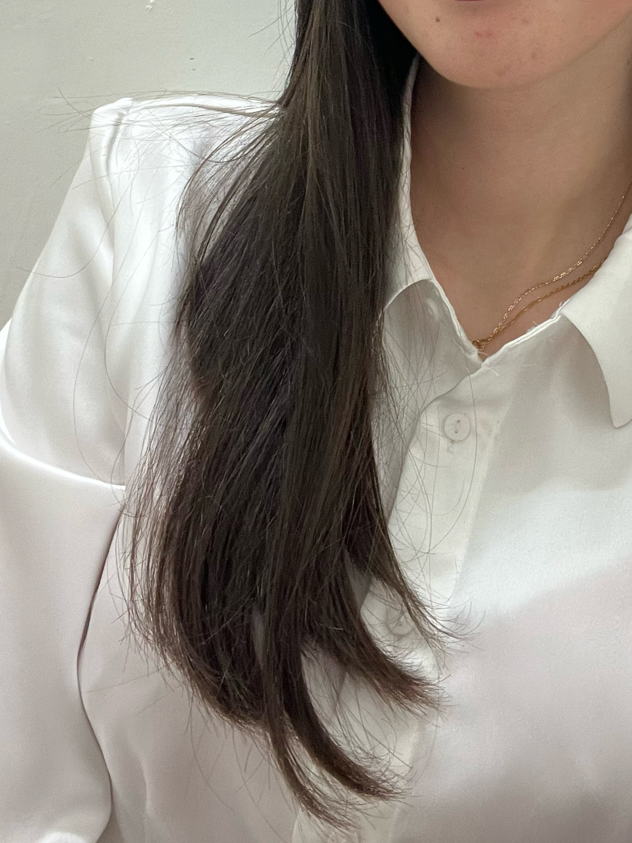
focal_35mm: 49
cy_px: 50
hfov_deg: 29.1
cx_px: 492
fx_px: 1193
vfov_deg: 36.0
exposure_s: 1/50
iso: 200
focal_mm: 2.71
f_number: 2.2
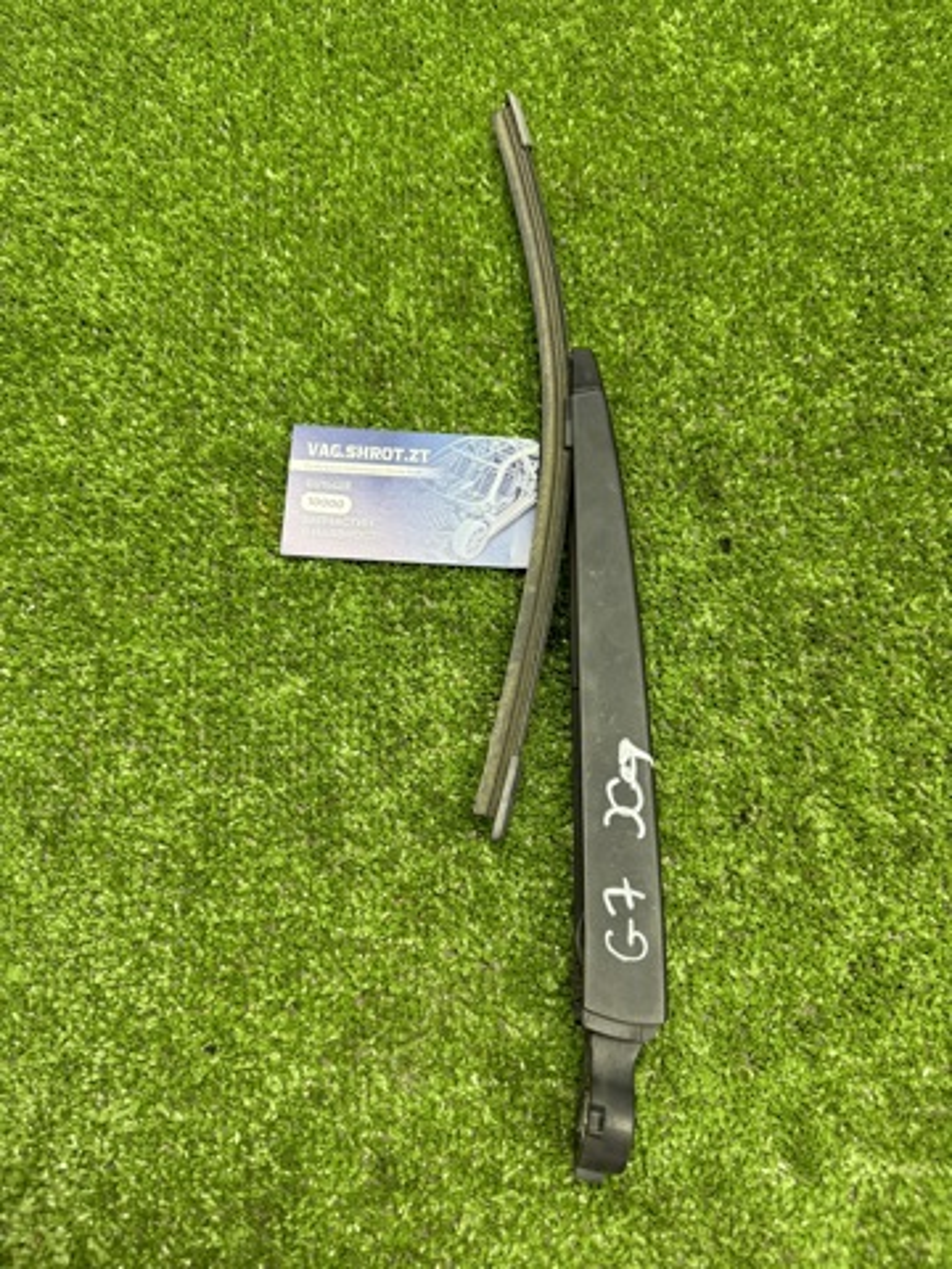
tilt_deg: -73.9
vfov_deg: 71.6
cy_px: 634
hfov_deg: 56.8
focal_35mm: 24
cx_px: 476
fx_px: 880
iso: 125
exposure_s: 1/100
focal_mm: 6.76
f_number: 1.78
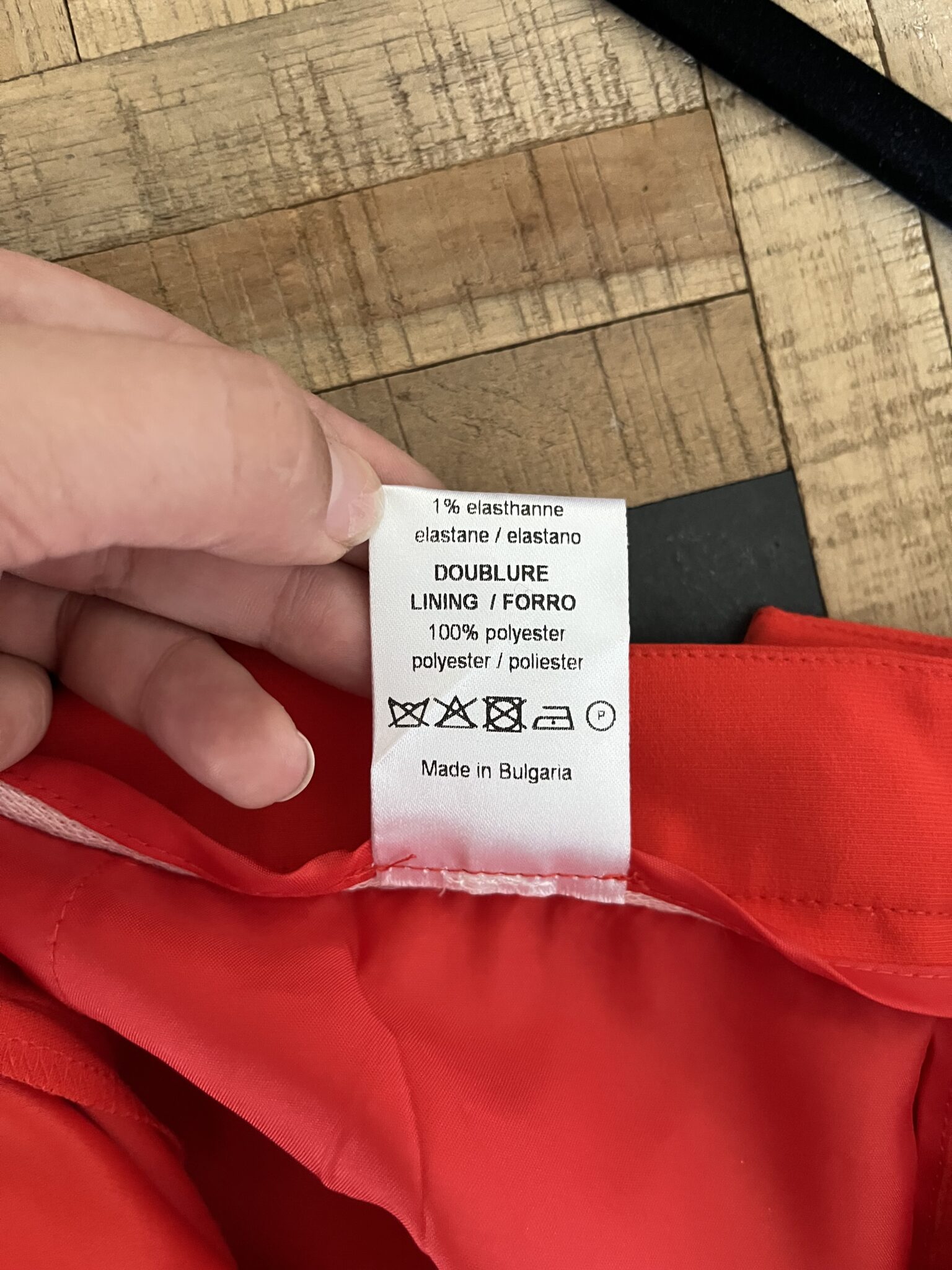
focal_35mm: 26
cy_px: 635
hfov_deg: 53.1
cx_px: 476
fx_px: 953
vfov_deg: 67.3
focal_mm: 5.1
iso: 500
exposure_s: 1/59
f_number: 1.6
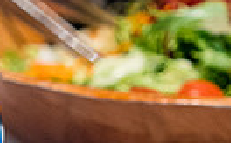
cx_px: 5
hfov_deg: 3.1
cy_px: 313
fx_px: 4230
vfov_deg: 1.9
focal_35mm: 673
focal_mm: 100
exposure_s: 1/60
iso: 3200
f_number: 2.8
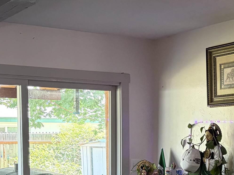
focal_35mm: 80
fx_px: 541
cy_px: 178
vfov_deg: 18.0
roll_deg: -1.2
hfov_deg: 23.8
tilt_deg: -6.0
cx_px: 211
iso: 250
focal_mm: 5.96
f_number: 1.6
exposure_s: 1/60
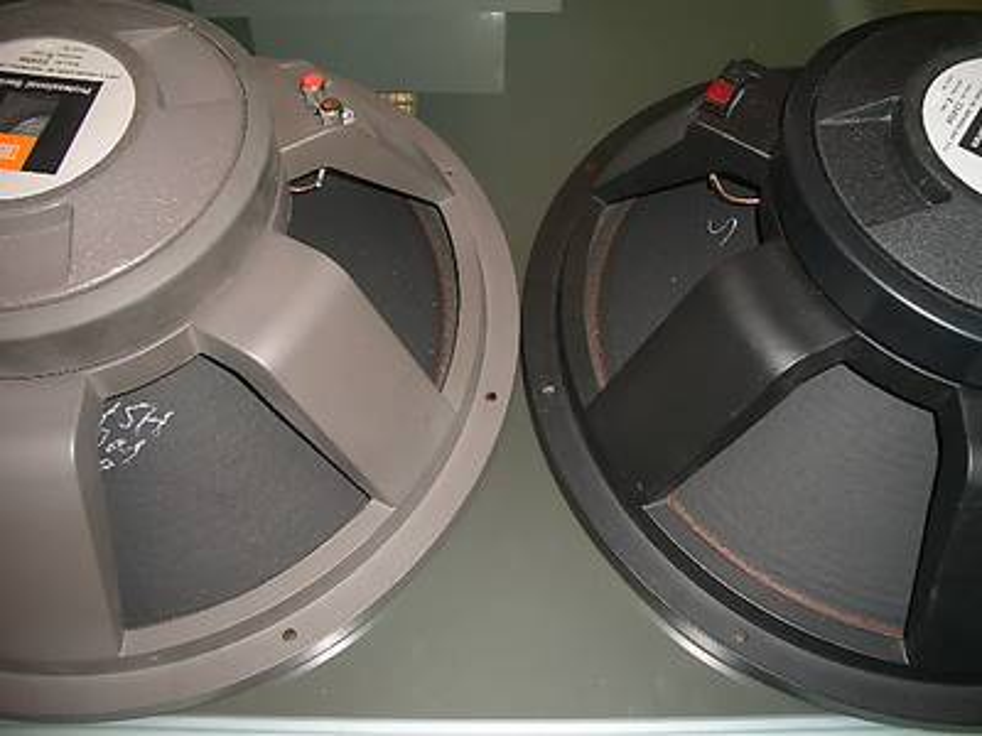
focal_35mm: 35
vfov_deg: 40.7
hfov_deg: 52.6
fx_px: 993
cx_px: 491
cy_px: 368
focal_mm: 5.8
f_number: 4.3
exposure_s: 1/60
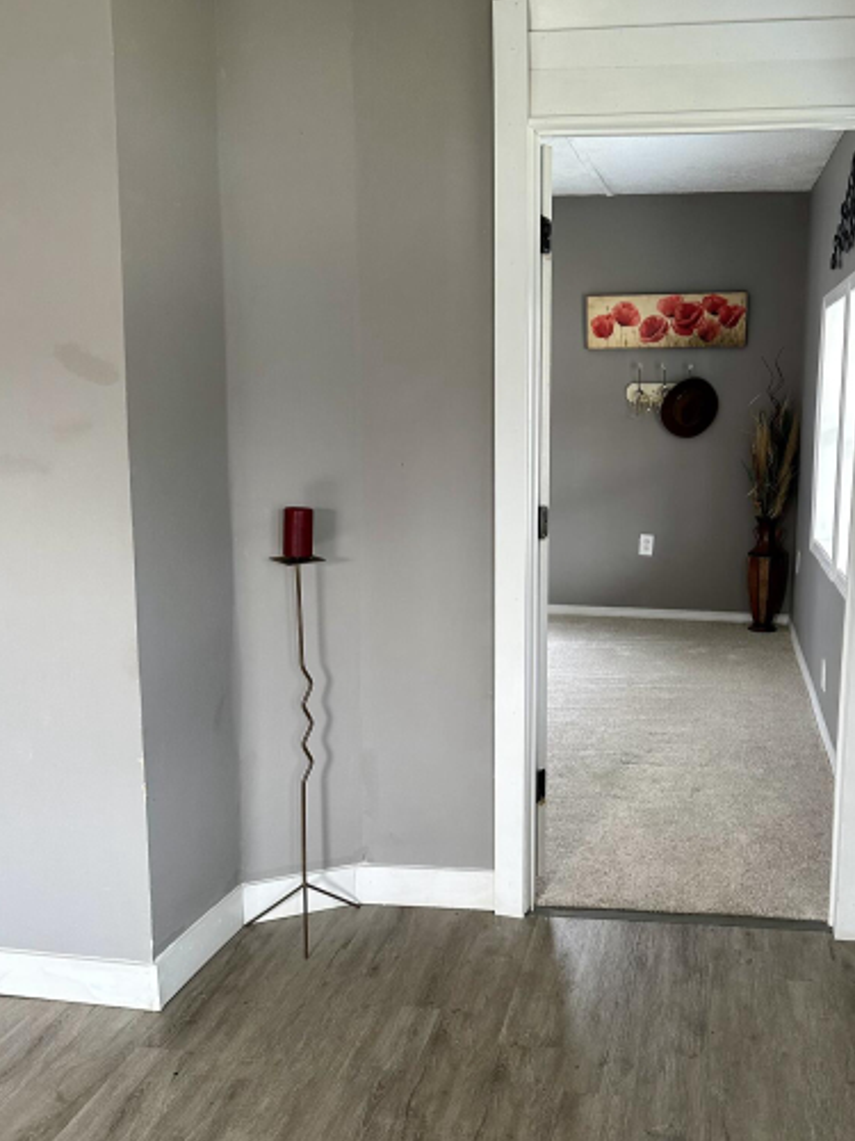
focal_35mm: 32
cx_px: 552
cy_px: 565
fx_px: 1054
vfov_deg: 56.8
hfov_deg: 43.7
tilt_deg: -8.8
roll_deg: -0.8
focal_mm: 6.86
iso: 250
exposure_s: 1/96
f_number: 1.78
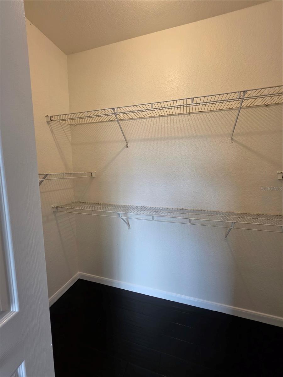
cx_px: 142
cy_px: 188
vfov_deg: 106.2
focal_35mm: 13
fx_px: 142
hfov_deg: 89.9
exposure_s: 1/120
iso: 125
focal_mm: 2.2
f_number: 1.9
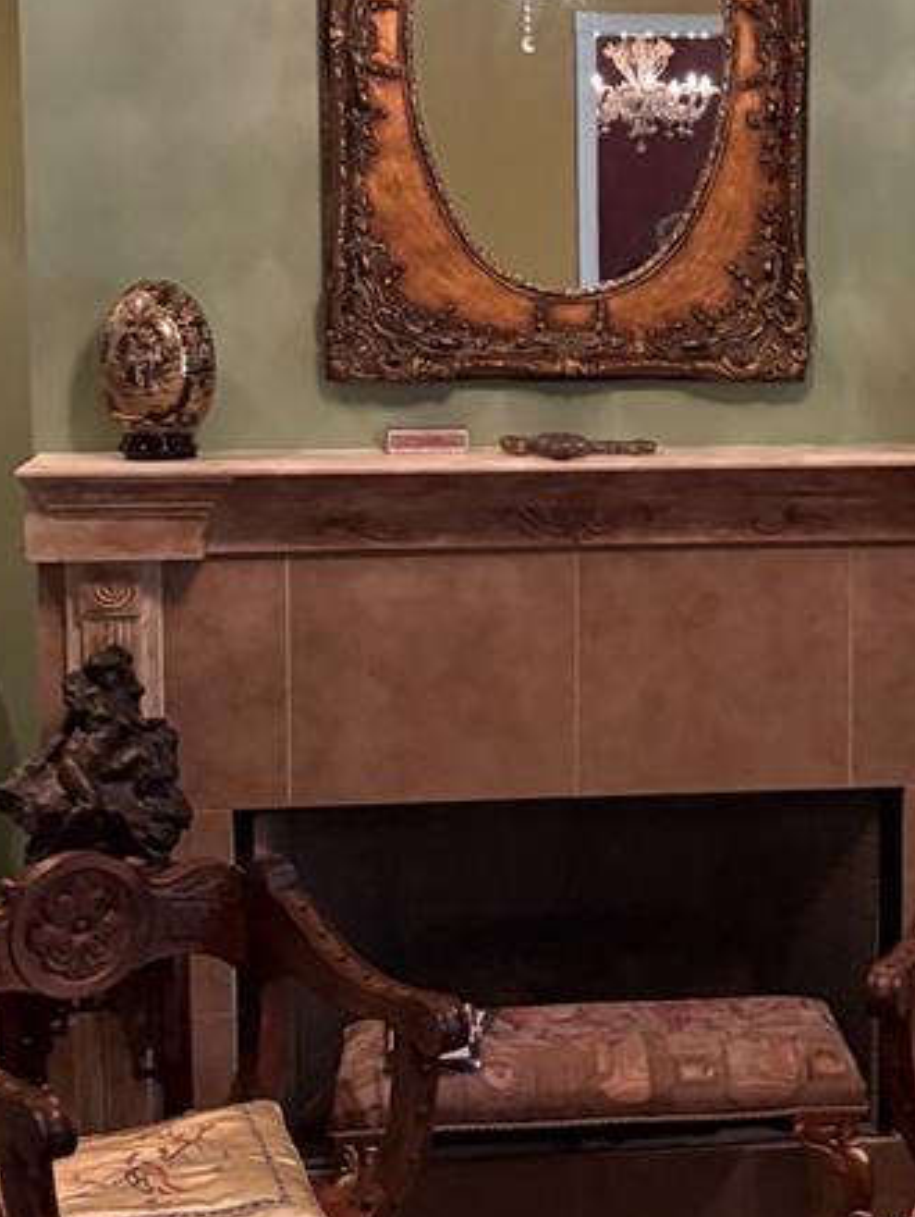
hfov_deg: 20.3
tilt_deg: -2.1
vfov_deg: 27.3
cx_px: 854
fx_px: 2499
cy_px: 432
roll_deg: -0.3
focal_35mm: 71
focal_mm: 5.96
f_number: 1.6
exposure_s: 1/60
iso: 320
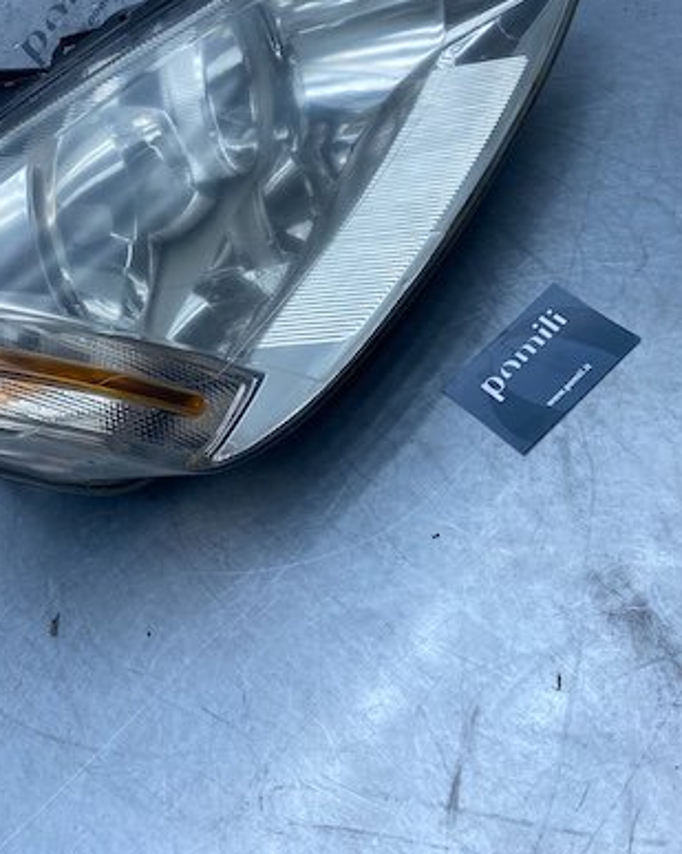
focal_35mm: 42
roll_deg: +27.5
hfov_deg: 34.8
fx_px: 1061
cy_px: 161
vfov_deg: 41.8
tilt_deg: -40.0
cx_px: 163
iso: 32
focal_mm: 4.25
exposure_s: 1/1103
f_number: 1.8
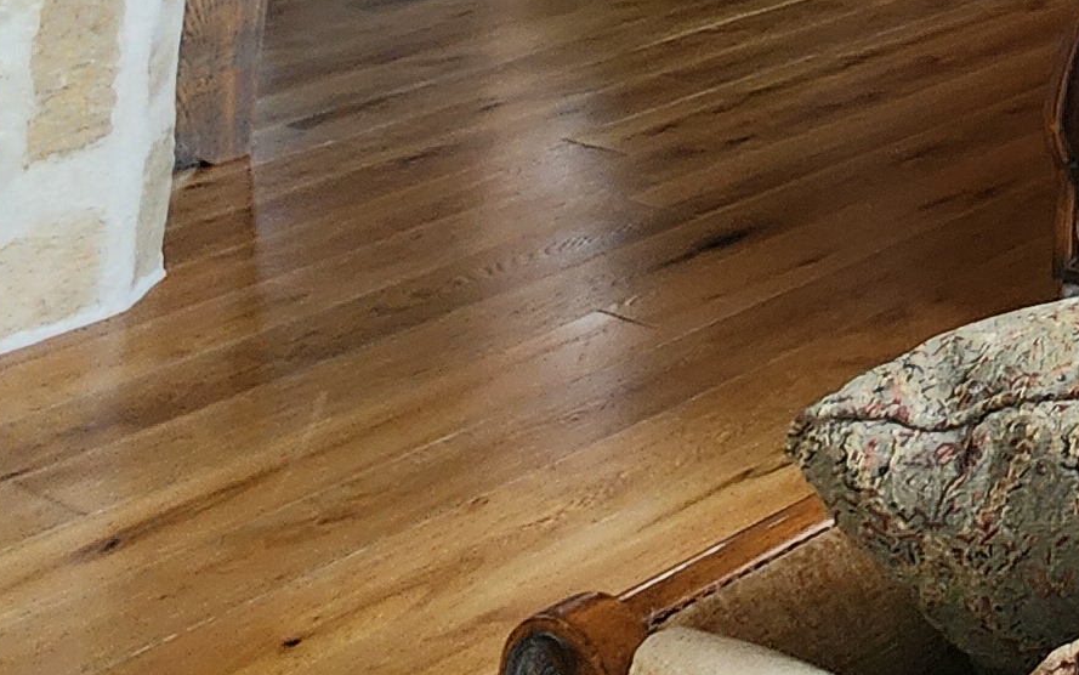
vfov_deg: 14.4
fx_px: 1824
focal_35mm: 62
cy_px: -921
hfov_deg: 20.6
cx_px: 2022
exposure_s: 1/60
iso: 80
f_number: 2.2
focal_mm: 2.2
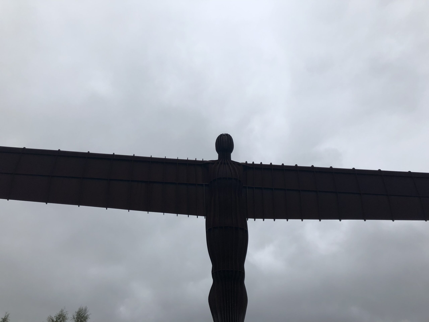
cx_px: 214
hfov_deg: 63.4
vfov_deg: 49.7
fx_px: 347
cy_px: 161
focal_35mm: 28
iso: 20
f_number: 1.8
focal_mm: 3.99
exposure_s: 1/2404
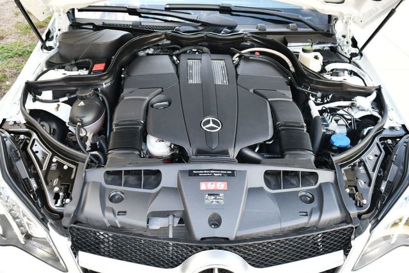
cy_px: 136
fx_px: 409
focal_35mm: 36
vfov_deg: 36.9
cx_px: 204
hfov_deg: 53.1
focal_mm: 18
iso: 640
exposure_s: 1/250
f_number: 3.5
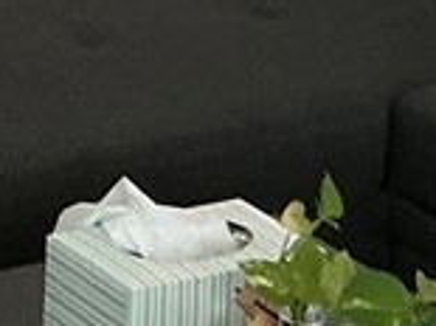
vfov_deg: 7.3
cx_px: -475
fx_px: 2328
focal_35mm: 185
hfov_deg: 9.8
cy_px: -568
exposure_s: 1/60
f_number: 1.8
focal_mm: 3
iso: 100
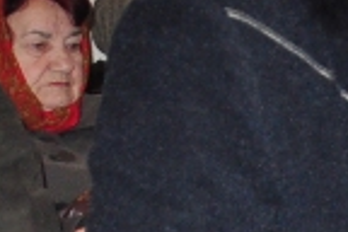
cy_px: 111
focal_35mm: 211
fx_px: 2040
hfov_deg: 7.6
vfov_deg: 6.5
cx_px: 1262
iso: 640
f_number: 3.5
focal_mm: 18
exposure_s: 1/200
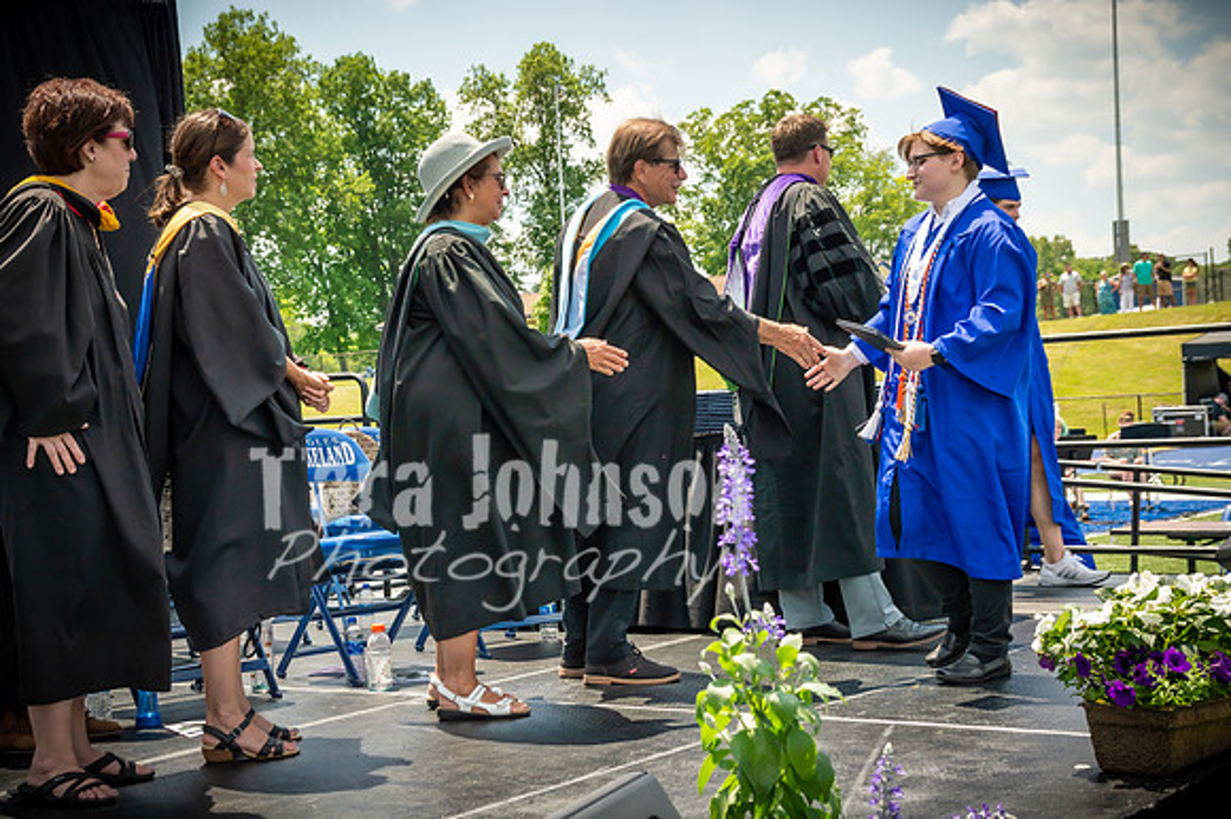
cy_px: 410
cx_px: 616
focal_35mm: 57
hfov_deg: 35.1
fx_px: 1948
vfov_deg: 23.8
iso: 200
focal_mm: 38
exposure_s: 1/800
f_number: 7.1
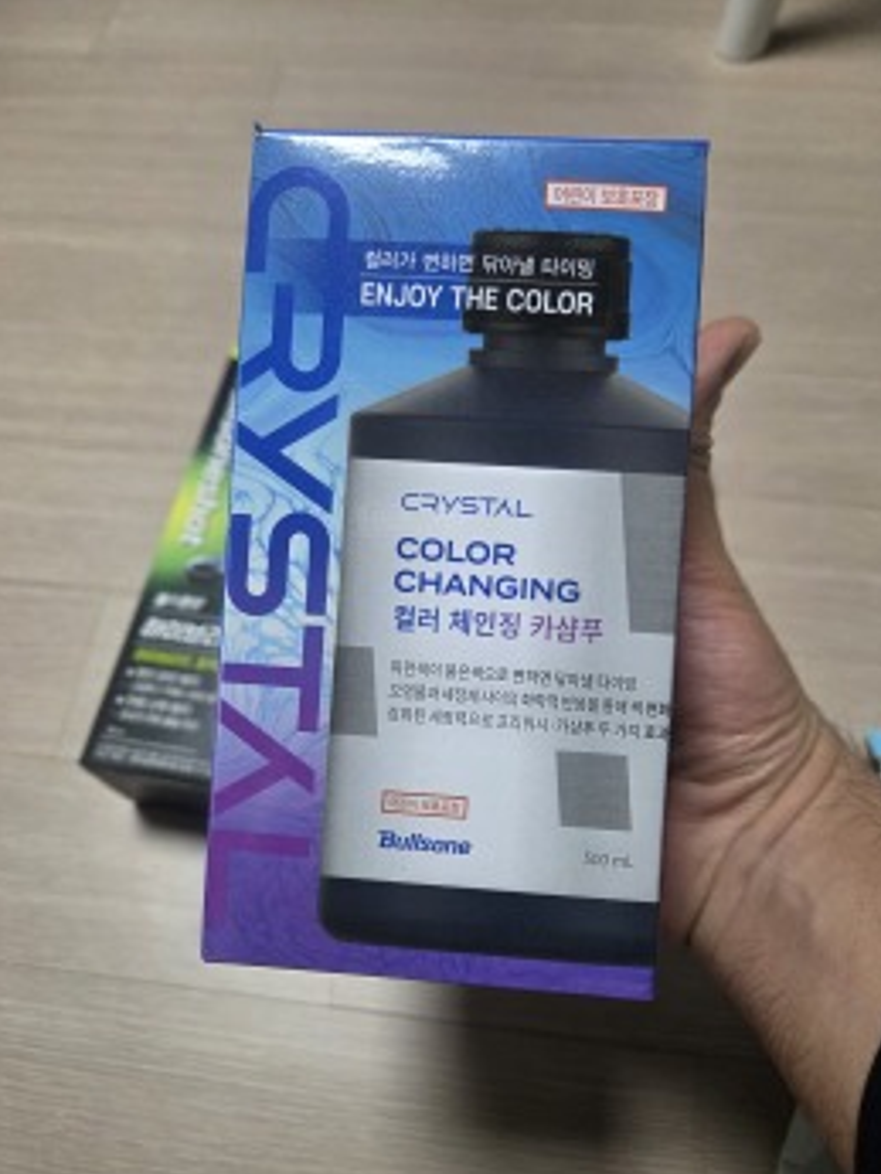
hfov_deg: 56.8
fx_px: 814
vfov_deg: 71.6
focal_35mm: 24
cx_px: 439
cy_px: 606
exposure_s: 1/120
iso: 320
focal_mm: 5.4
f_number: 1.8
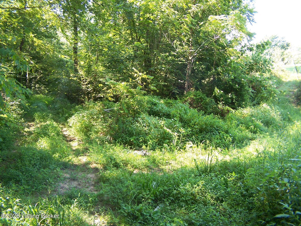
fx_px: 330
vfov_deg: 37.7
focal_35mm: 38
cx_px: 150
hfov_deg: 49.0
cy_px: 113
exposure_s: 1/90
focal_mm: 6.3
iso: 140
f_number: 2.8
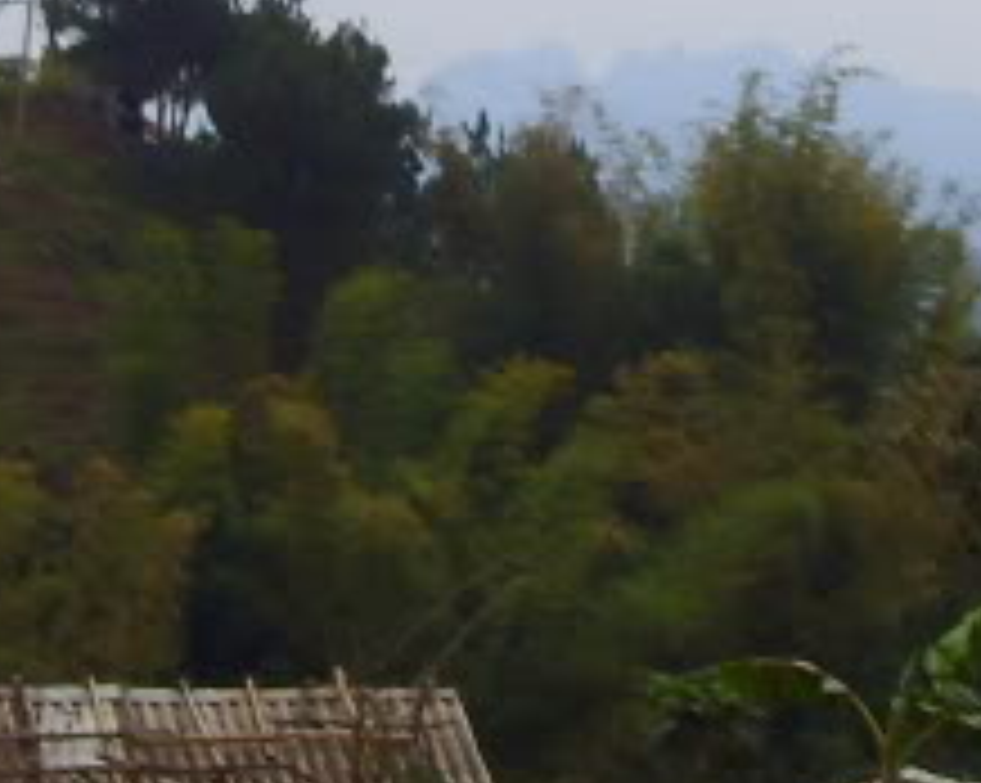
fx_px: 5192
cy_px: 122
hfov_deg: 10.8
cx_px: 216
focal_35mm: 179
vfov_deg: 8.6
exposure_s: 1/125
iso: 80
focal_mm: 6.6
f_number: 6.2
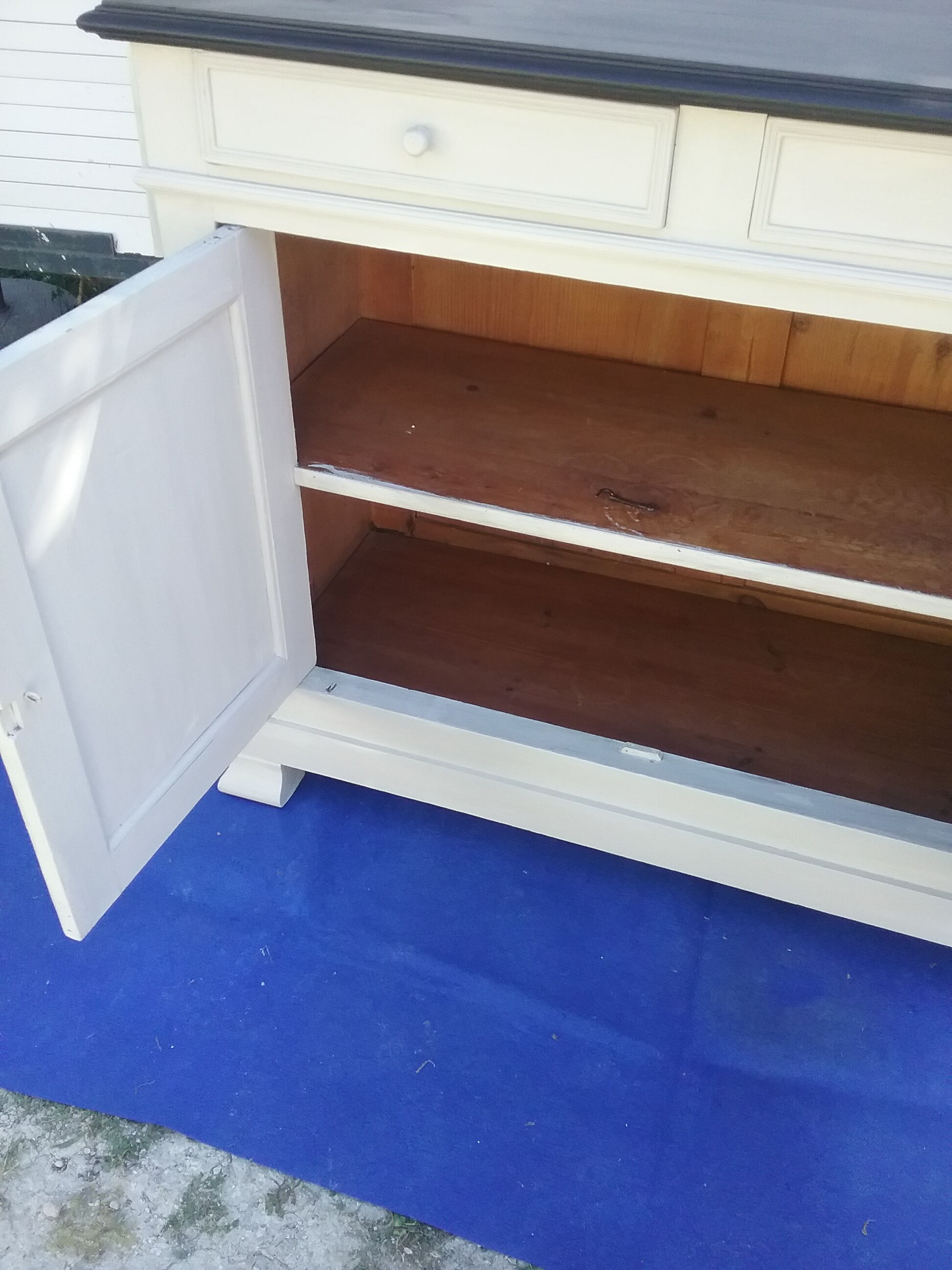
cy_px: 635
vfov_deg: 58.4
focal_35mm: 31
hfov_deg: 45.4
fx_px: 1137
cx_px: 476
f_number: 2.2
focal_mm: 3.3
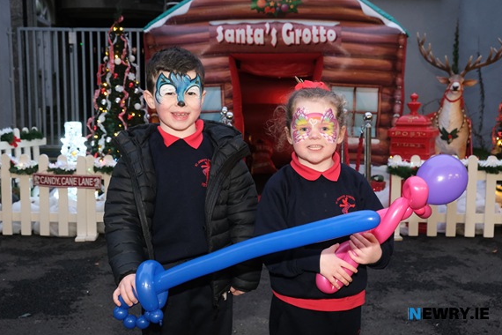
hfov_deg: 48.5
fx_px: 558
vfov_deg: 33.4
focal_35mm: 40
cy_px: 161
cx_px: 244
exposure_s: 1/60
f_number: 5
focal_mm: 25.4
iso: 3200
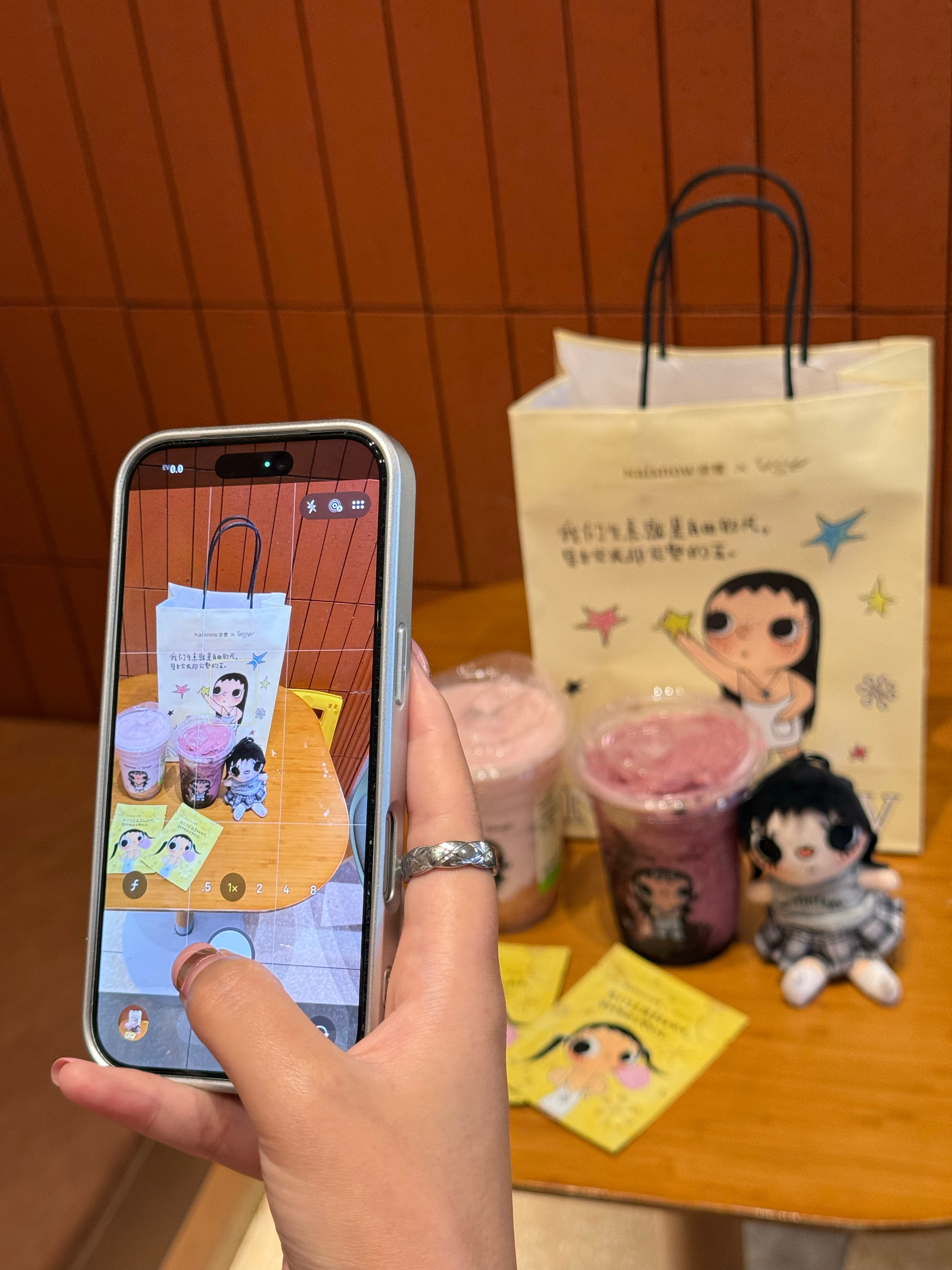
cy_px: 635
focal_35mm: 48
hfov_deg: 30.3
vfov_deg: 39.7
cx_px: 476
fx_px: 1760
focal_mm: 6.76
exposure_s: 1/60
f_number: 1.78
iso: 100
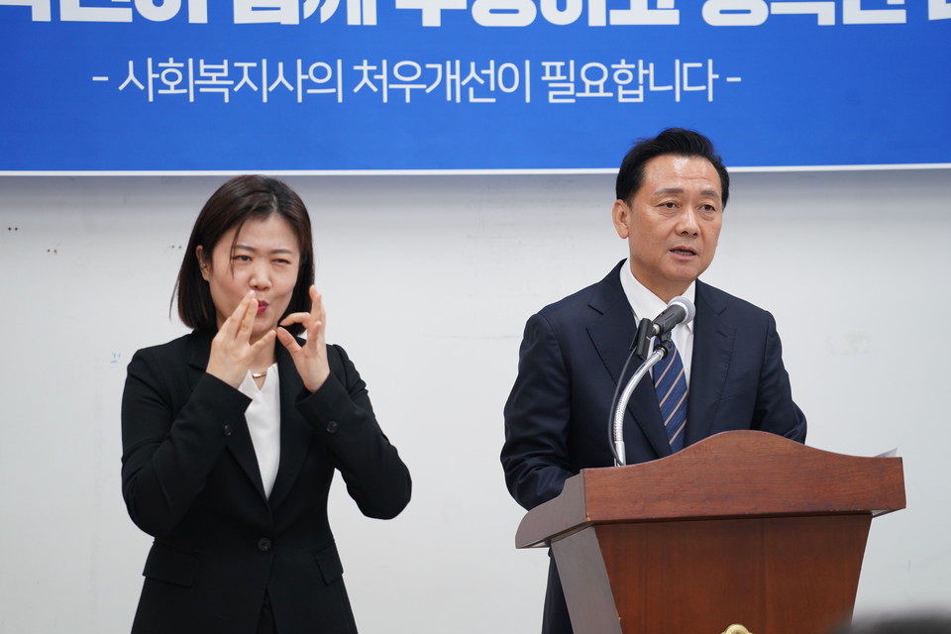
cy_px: 317
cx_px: 476
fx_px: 4147
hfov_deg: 13.1
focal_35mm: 157
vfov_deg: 8.7
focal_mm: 157
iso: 1000
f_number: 4
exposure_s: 1/125
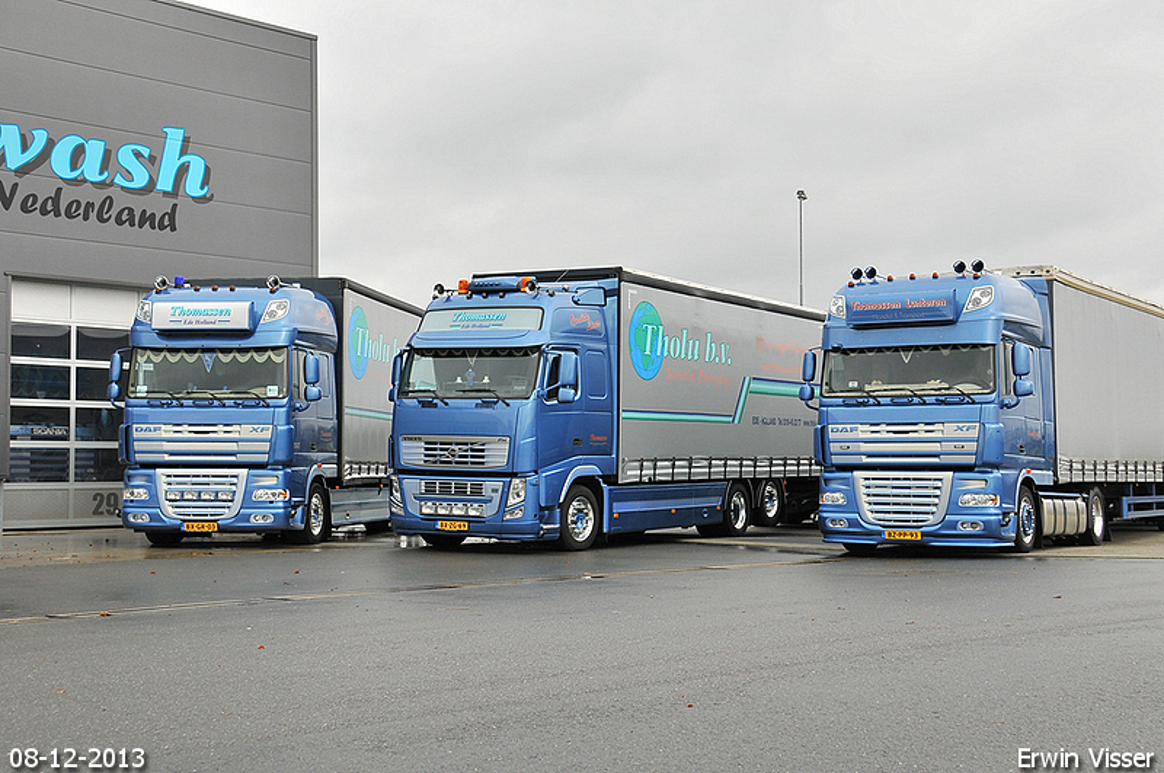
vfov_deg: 28.0
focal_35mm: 48
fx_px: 1550
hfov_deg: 41.2
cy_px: 386
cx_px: 582
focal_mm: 32
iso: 400
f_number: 6.3
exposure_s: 1/250
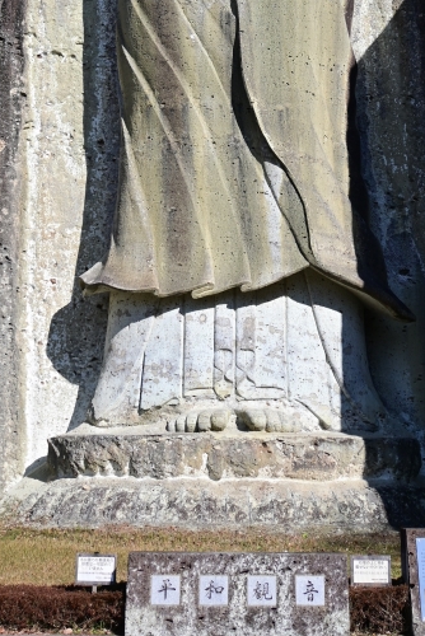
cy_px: 43
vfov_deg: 23.8
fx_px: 1459
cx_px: 242
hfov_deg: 16.6
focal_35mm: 82
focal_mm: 27.5
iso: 160
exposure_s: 1/1250
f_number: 4.5
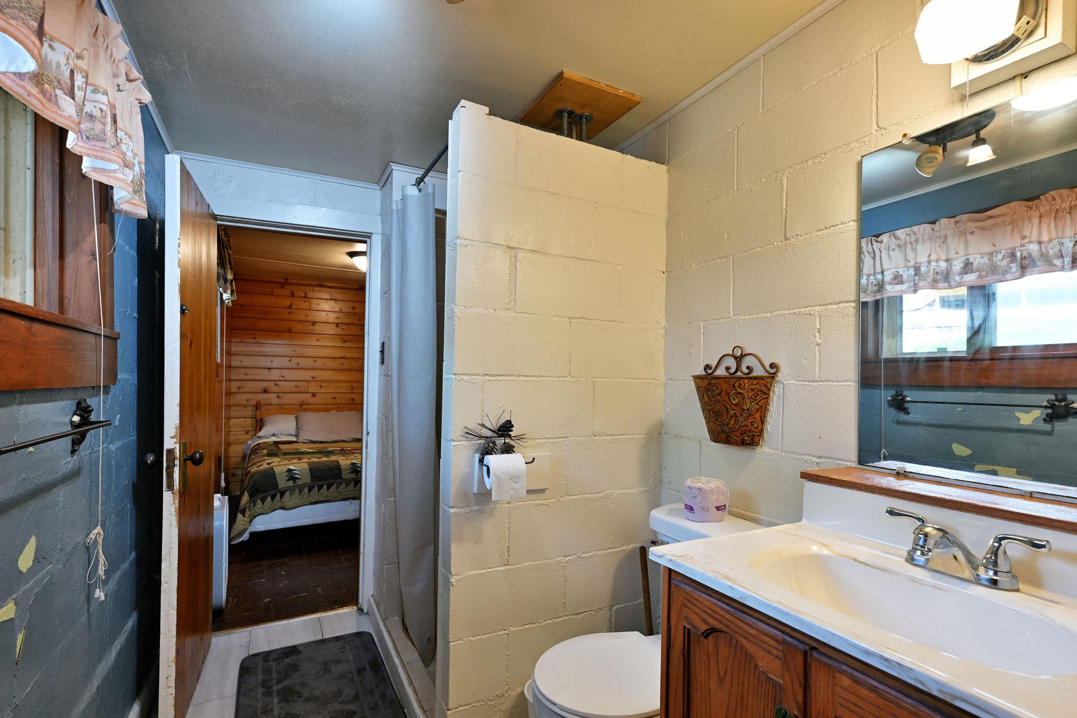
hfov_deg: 93.3
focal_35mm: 17
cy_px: 379
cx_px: 531
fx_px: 509
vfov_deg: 70.4
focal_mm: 16
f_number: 5.6
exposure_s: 1/15
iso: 250
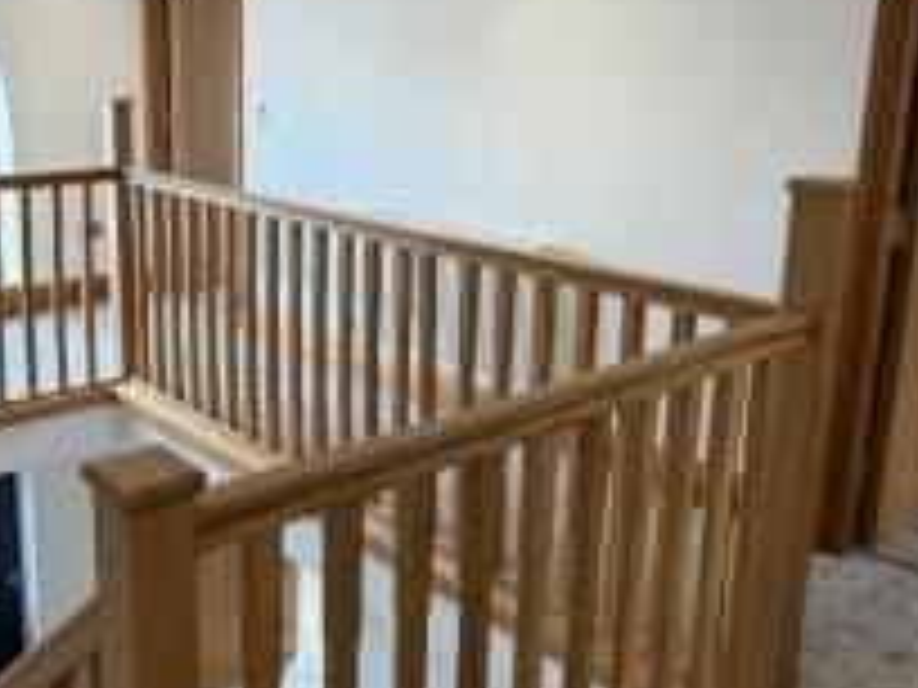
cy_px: 268
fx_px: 1061
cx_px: 317
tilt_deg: -12.5
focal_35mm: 40
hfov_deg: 46.2
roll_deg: -0.6
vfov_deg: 35.8
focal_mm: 2.22
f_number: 2.2
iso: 250
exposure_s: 1/121
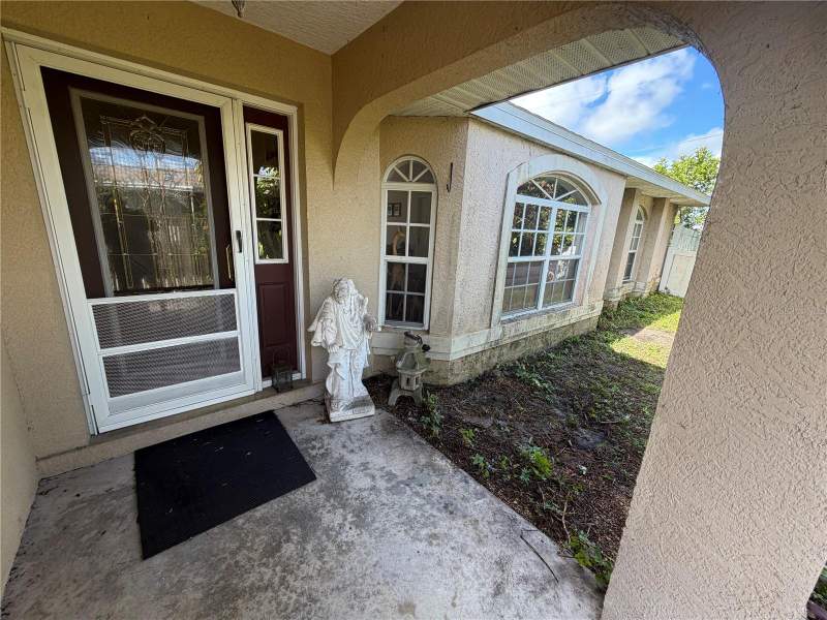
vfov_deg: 85.7
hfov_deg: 102.1
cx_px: 414
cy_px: 310
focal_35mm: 14
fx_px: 334
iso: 40
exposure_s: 1/155
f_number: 2.2
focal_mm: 2.22
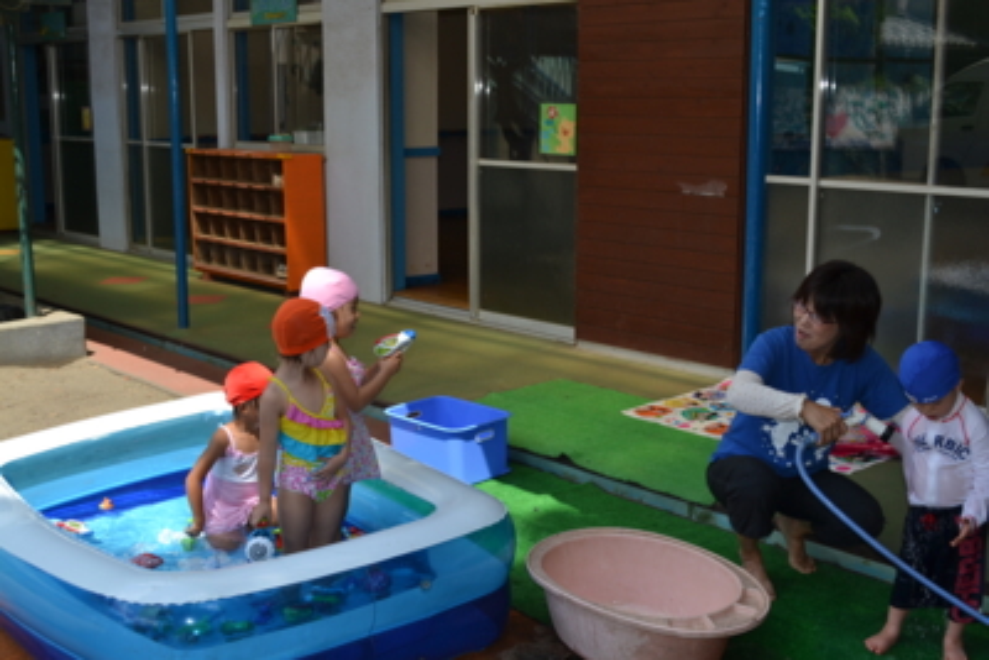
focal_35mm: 45
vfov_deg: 29.9
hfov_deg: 43.6
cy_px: 330
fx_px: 1237
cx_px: 494
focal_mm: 30
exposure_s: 1/200
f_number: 6.3
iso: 100
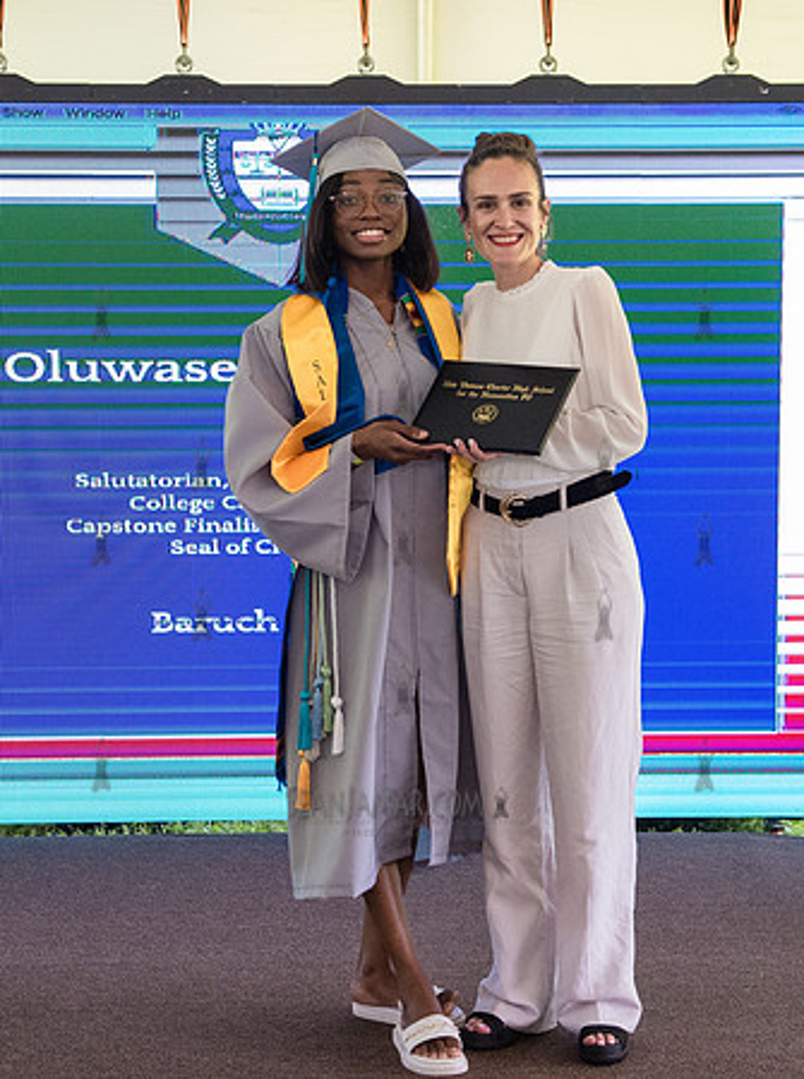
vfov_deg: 28.4
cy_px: 521
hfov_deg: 21.3
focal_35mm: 69
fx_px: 2134
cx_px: 455
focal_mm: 45
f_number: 4
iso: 2500
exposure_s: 1/800
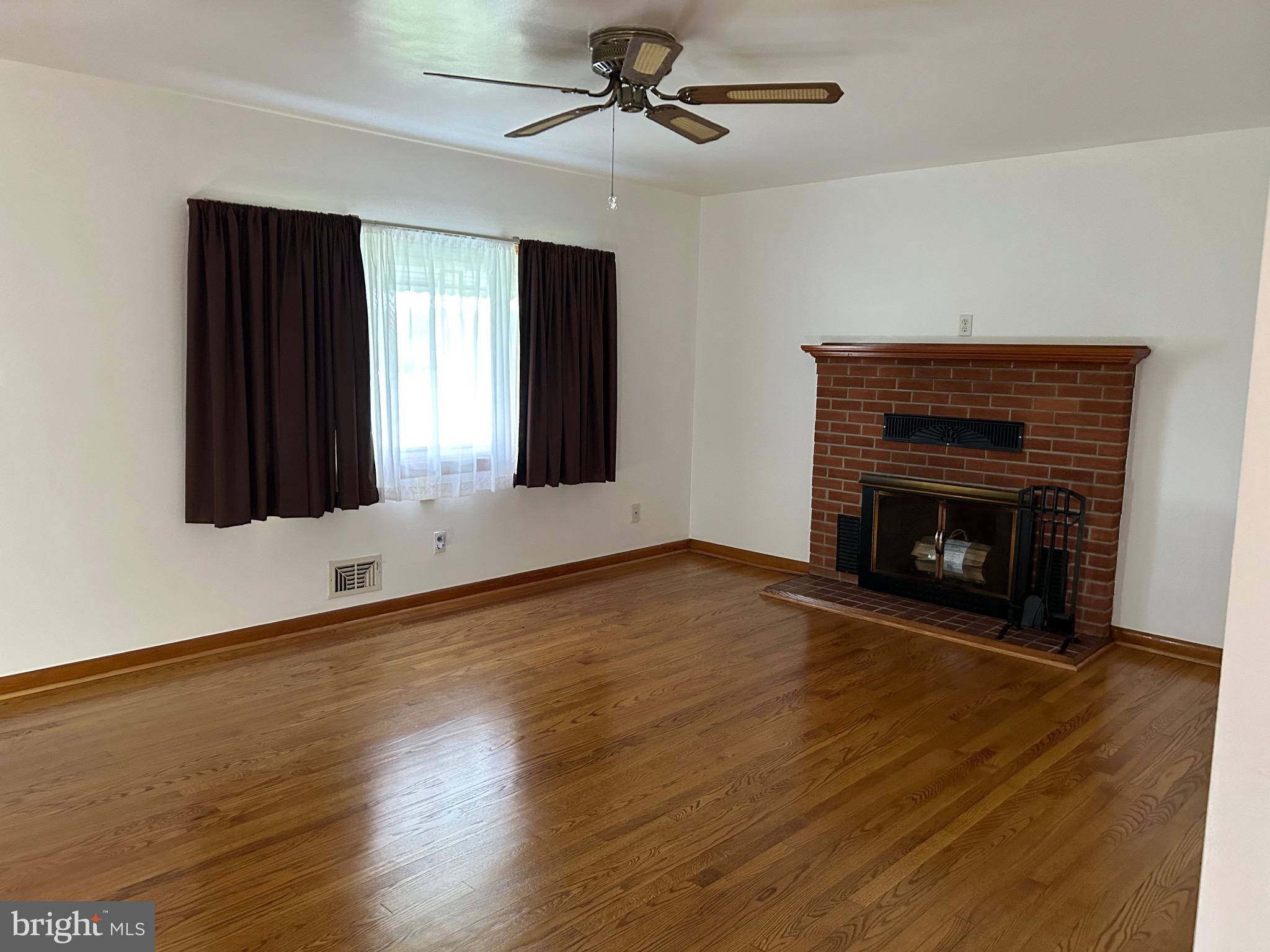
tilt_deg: -6.8
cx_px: 635
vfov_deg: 53.1
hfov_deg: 67.3
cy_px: 476
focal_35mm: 26
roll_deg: -0.5
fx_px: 954
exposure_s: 1/60
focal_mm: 5.7
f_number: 1.5
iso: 500
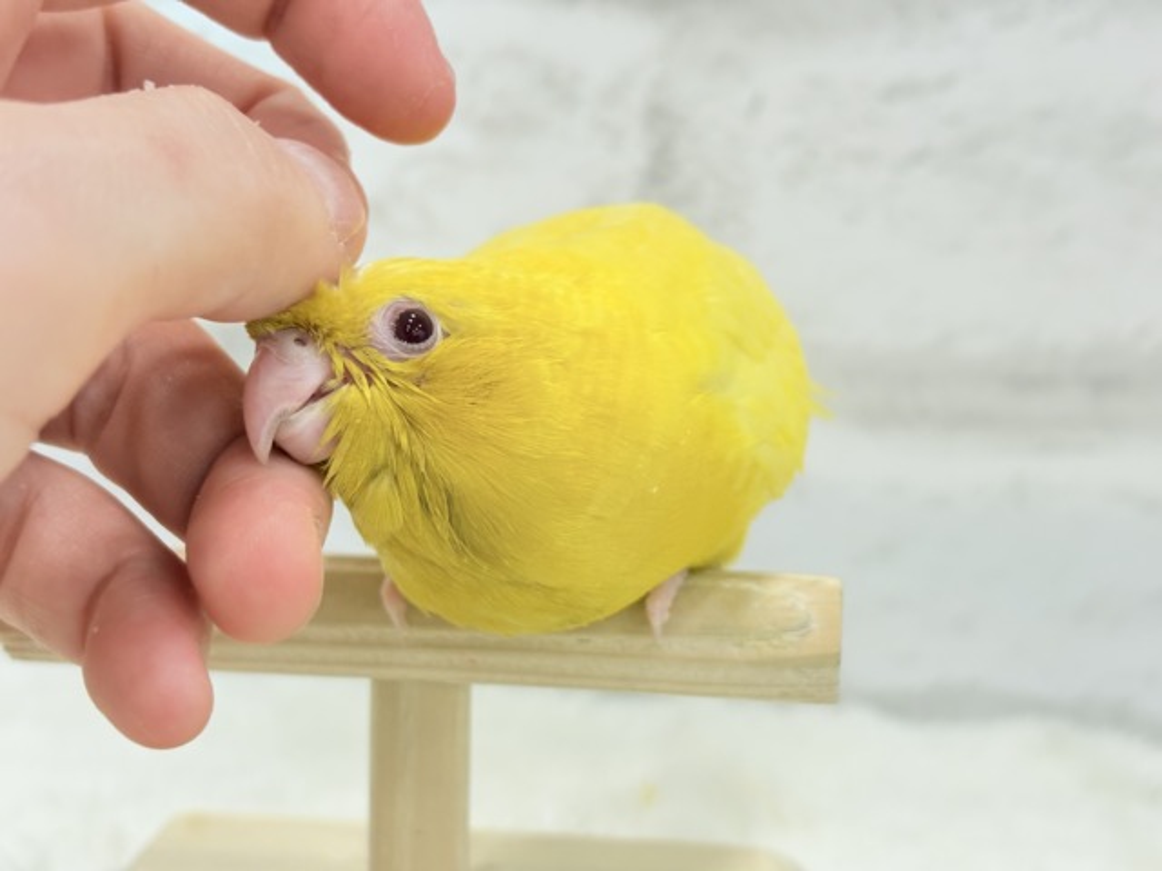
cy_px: 436
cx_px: 581
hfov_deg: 36.8
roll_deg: -1.0
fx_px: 1746
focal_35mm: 52
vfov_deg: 28.0
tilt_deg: -8.3
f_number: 1.6
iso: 80
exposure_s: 1/100
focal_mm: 5.96
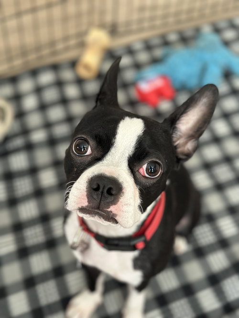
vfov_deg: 39.7
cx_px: 120
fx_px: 442
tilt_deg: -52.4
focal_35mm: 48
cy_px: 159
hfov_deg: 30.3
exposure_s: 1/60
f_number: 1.78
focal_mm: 6.86
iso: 320
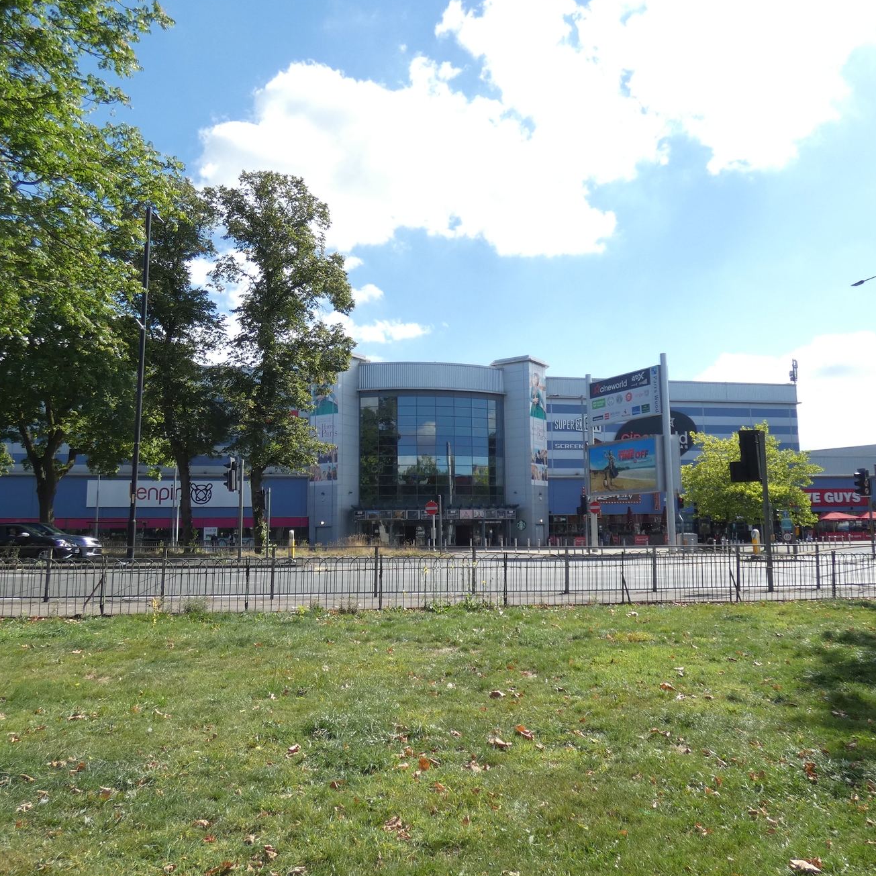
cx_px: 478
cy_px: 441
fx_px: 744
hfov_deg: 60.8
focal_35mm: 26
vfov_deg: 60.9
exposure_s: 1/1000
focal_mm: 3.6
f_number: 2.8
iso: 80
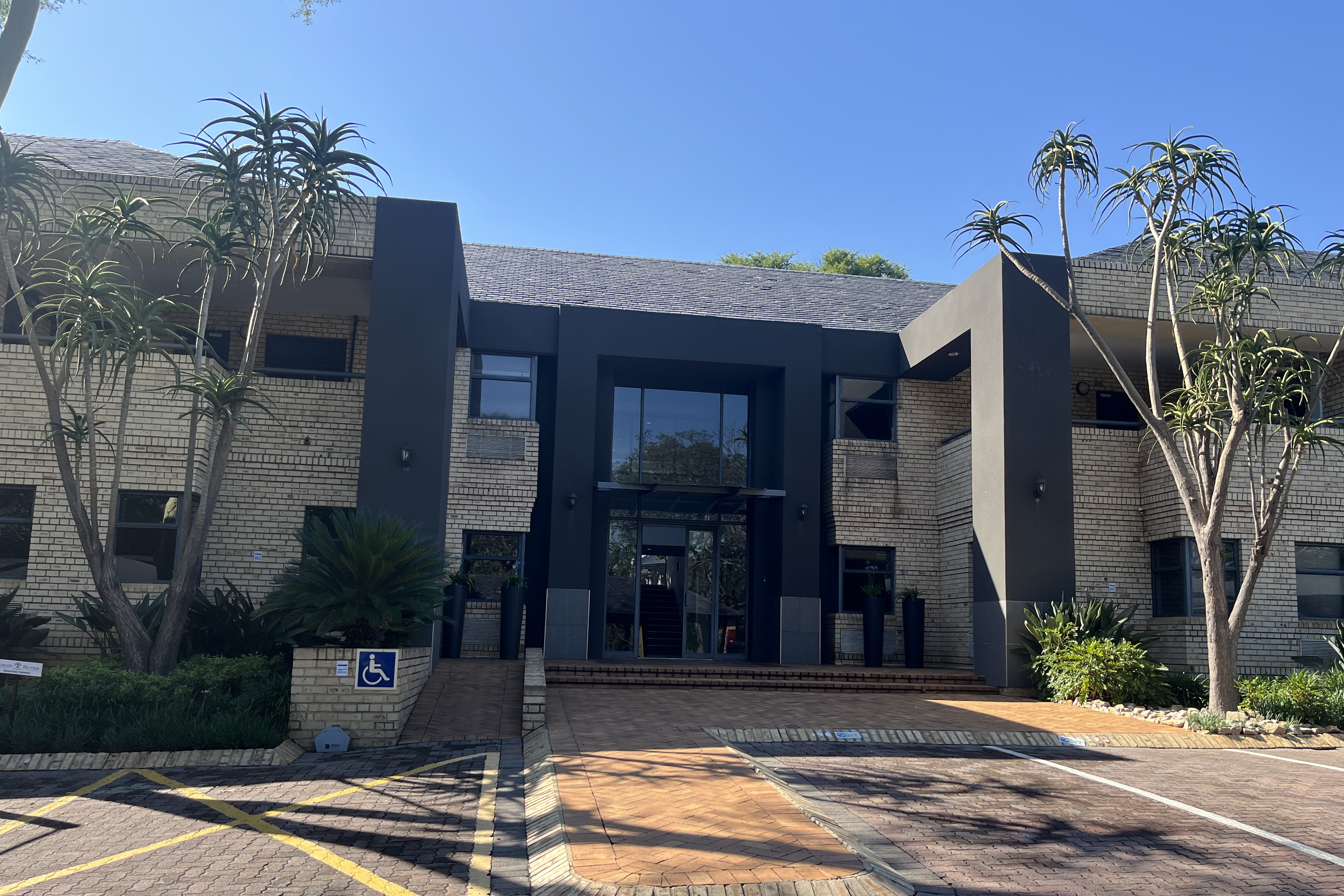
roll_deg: -2.4
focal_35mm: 28
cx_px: 668
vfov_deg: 46.3
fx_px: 1045
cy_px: 499
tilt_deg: +7.5
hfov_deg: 65.5
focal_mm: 5.1
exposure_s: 1/1186
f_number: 1.6
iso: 50
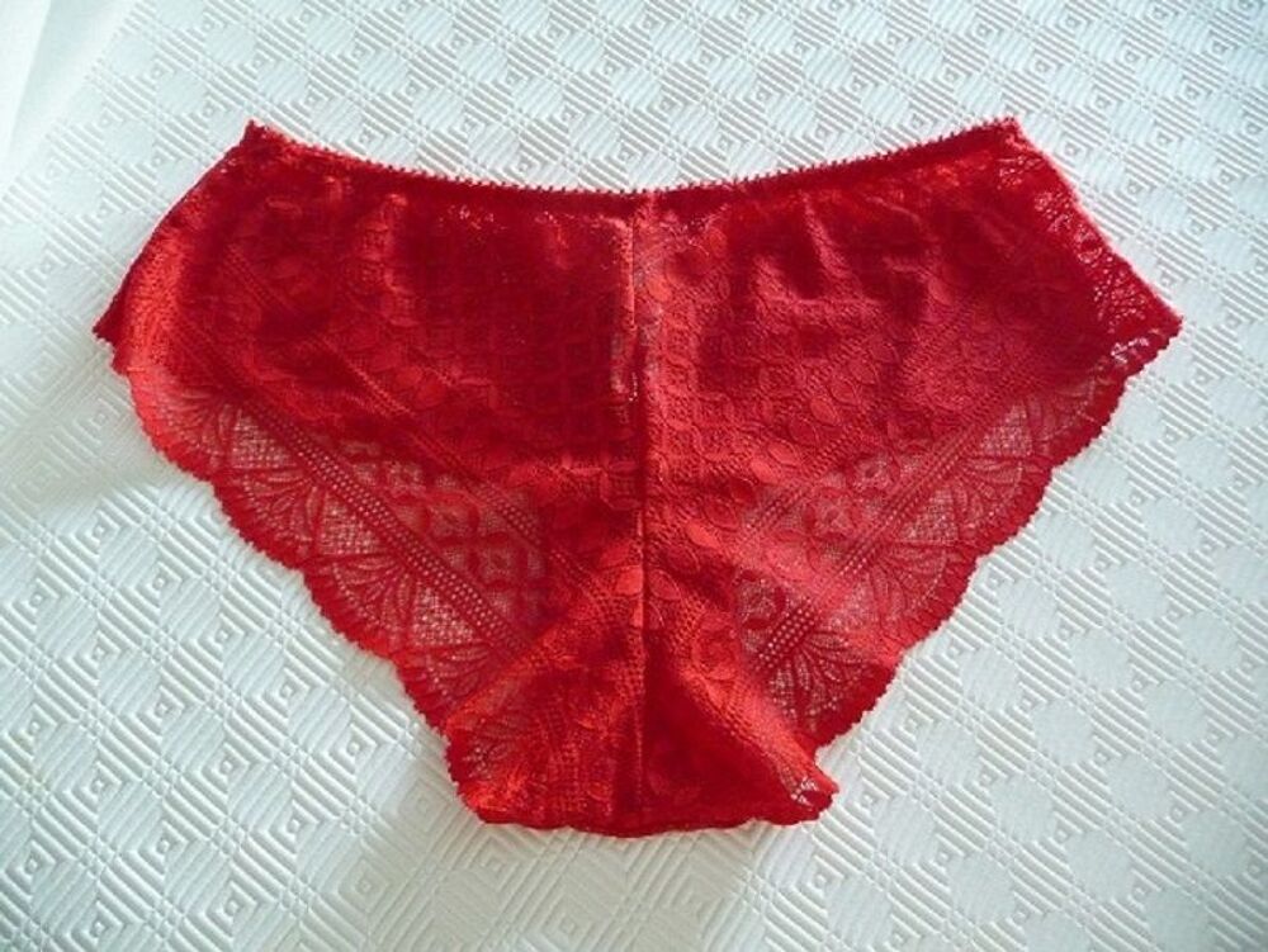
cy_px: 476
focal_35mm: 28
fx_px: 1026
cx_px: 634
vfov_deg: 49.8
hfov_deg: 63.4
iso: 800
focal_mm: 4.7
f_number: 3.3
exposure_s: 1/25
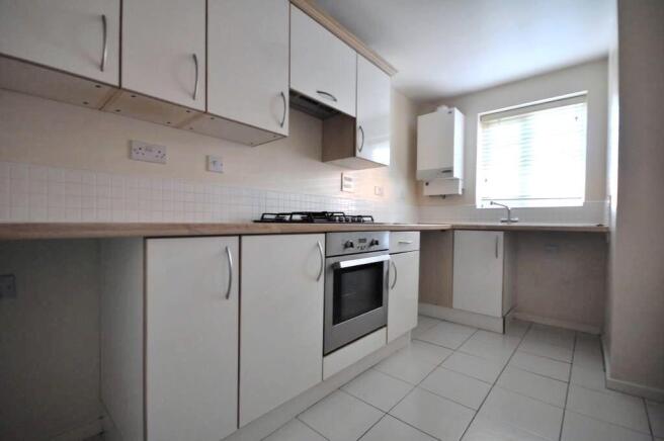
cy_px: 220
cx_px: 332
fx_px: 276
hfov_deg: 100.4
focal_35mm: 15
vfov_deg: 77.2
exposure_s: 1/8
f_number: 4
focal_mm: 10
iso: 320
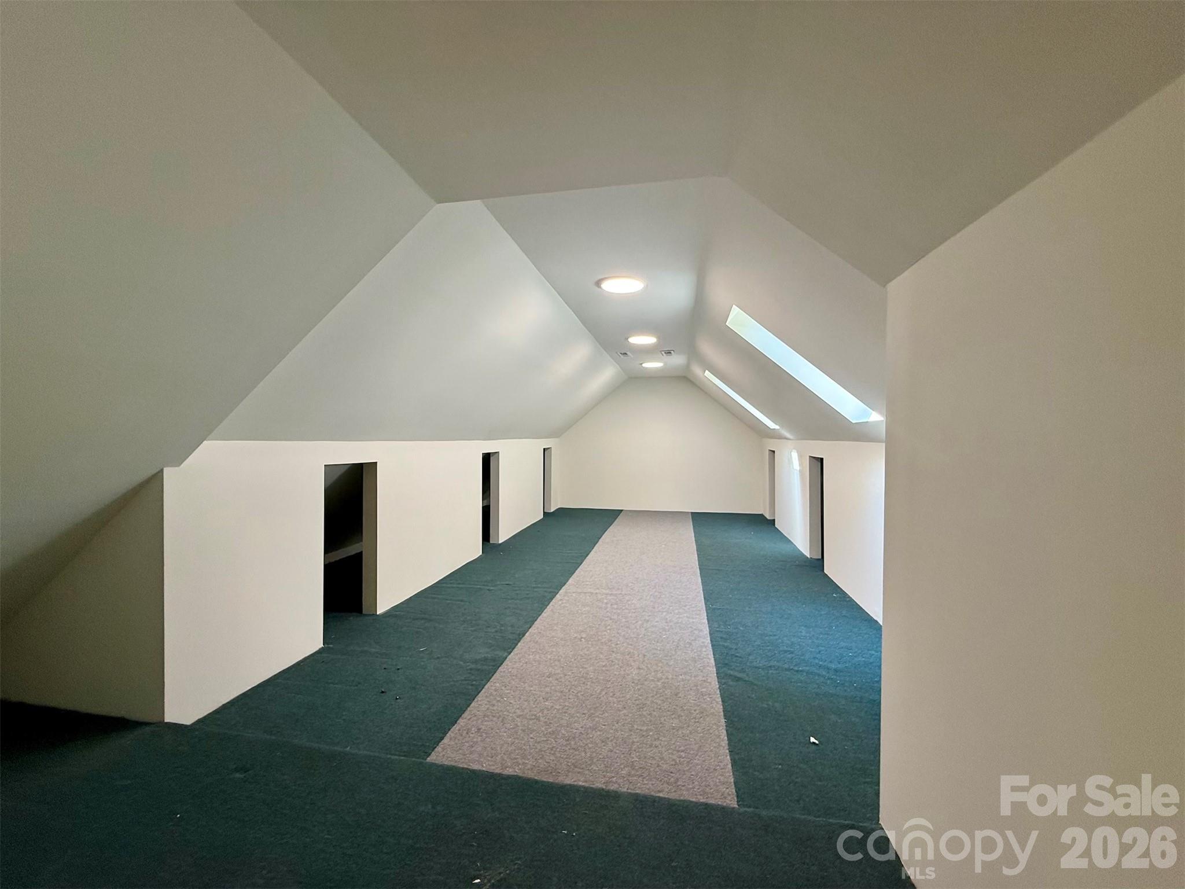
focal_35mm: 14
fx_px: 479
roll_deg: -0.2
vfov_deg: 85.7
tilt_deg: -0.6
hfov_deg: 102.1
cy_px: 444
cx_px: 592
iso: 200
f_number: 2.2
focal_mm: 2.22
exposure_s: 1/120
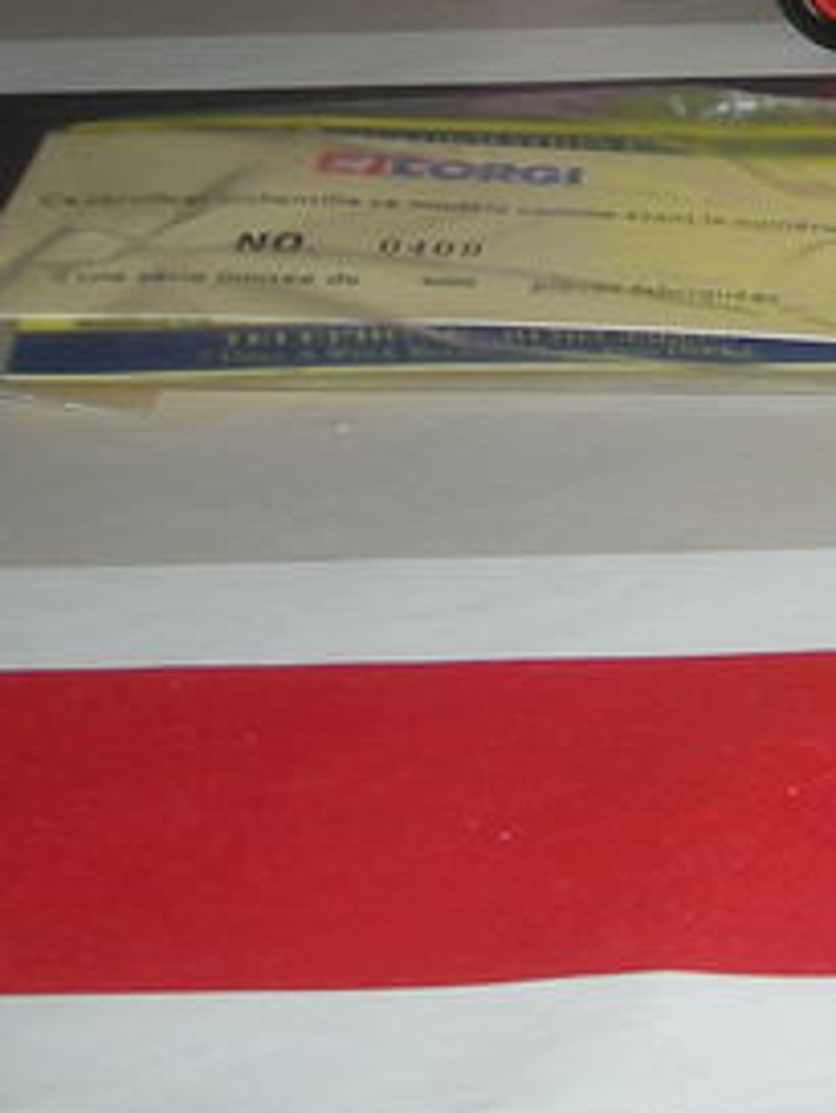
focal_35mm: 128
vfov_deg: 15.1
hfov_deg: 11.2
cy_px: -73
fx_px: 4119
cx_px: 1223
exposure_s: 1/30
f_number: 2.8
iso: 50
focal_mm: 5.7
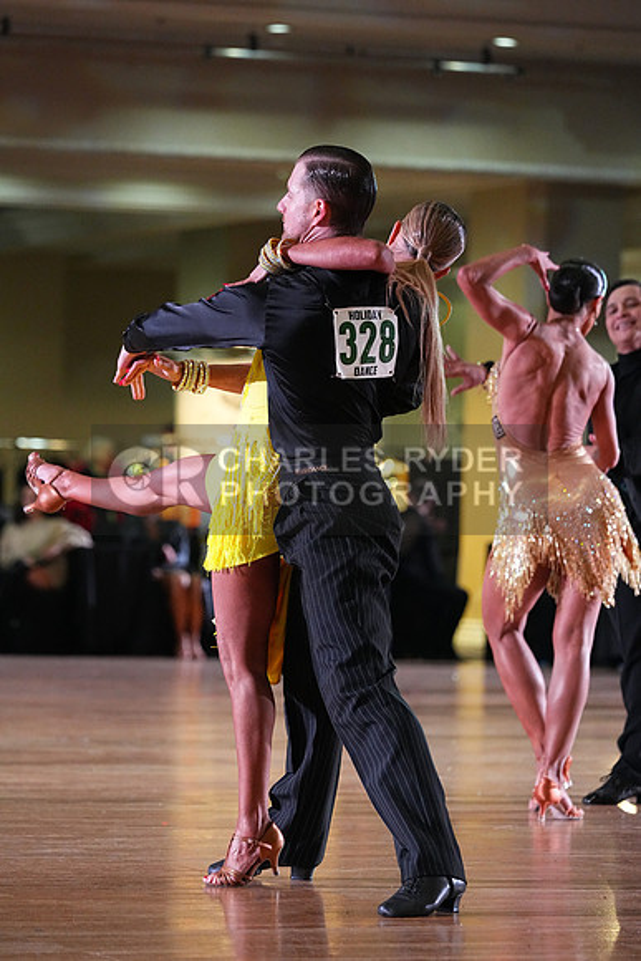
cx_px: 320
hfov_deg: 7.3
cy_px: 480
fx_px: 4991
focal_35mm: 187
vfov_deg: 11.0
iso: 8000
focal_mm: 187
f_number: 5
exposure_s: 1/400
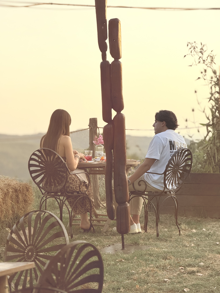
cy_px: 146
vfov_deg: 16.4
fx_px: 1017
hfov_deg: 12.3
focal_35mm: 120
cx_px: 110
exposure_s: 1/707
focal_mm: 15.66
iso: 64
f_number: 2.8
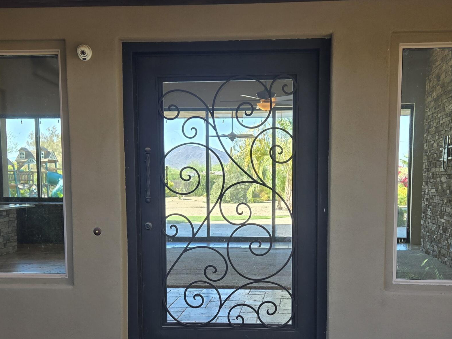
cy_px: 237
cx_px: 251
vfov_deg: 32.5
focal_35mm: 44
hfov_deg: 42.9
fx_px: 575
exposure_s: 1/180
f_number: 1.8
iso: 40
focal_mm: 5.4
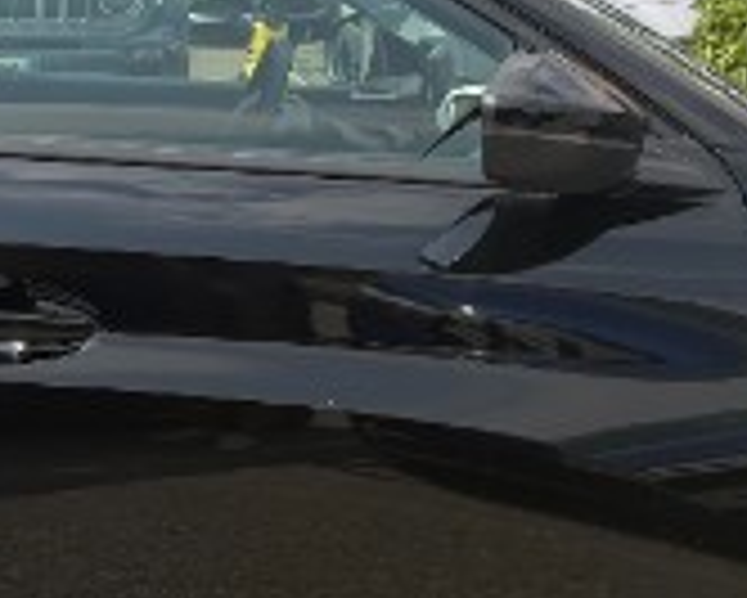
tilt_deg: +3.3
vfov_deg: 13.2
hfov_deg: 16.8
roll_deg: -0.6
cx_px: 90
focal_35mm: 113
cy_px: -180
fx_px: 2500
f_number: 1.78
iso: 100
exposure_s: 1/2801
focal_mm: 6.76
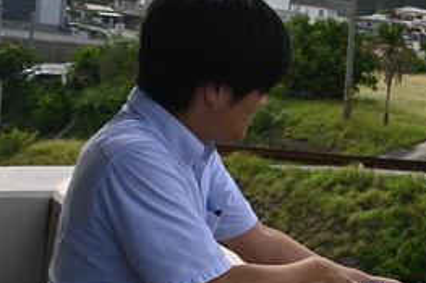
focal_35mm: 73
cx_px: 437
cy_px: 96
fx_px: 863
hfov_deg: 26.1
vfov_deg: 18.6
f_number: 7.1
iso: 100
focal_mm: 20
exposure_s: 1/320
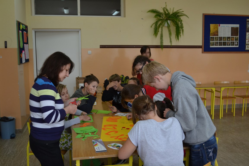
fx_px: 249
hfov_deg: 53.1
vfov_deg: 36.9
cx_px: 124
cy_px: 83
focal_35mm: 36
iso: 400
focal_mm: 24
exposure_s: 1/60
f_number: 4
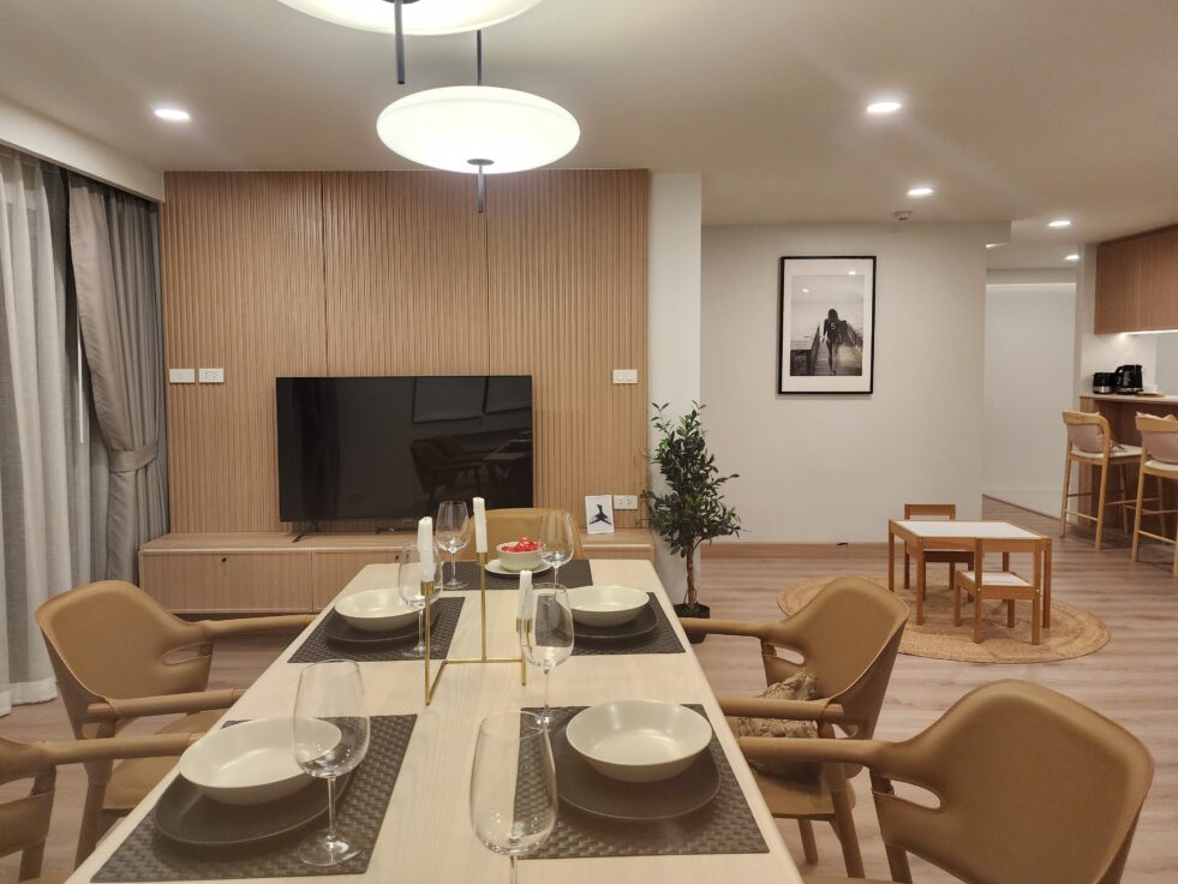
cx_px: 567
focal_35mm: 24
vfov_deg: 56.8
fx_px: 817
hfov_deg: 71.6
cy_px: 428
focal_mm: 6.4
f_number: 1.8
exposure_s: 1/100
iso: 250
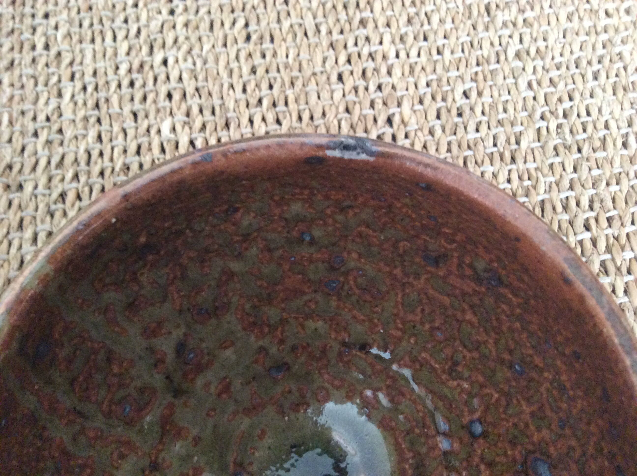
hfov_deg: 56.9
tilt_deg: -66.7
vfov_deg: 44.1
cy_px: 238
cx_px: 318
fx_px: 588
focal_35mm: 32
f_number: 2.4
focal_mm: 3.3
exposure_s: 1/17
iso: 320
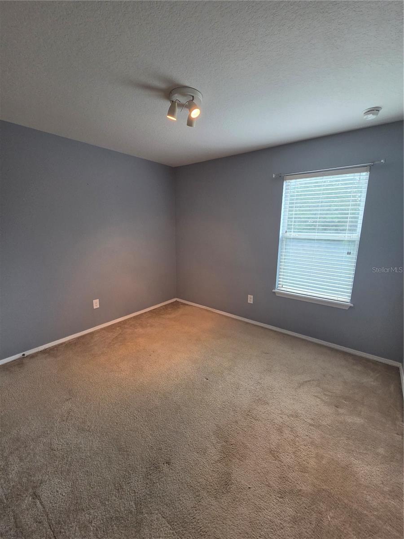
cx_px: 202
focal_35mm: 13
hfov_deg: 89.9
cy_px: 270
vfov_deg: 106.2
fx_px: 202
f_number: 2.2
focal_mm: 2.2
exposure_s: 1/120
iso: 320
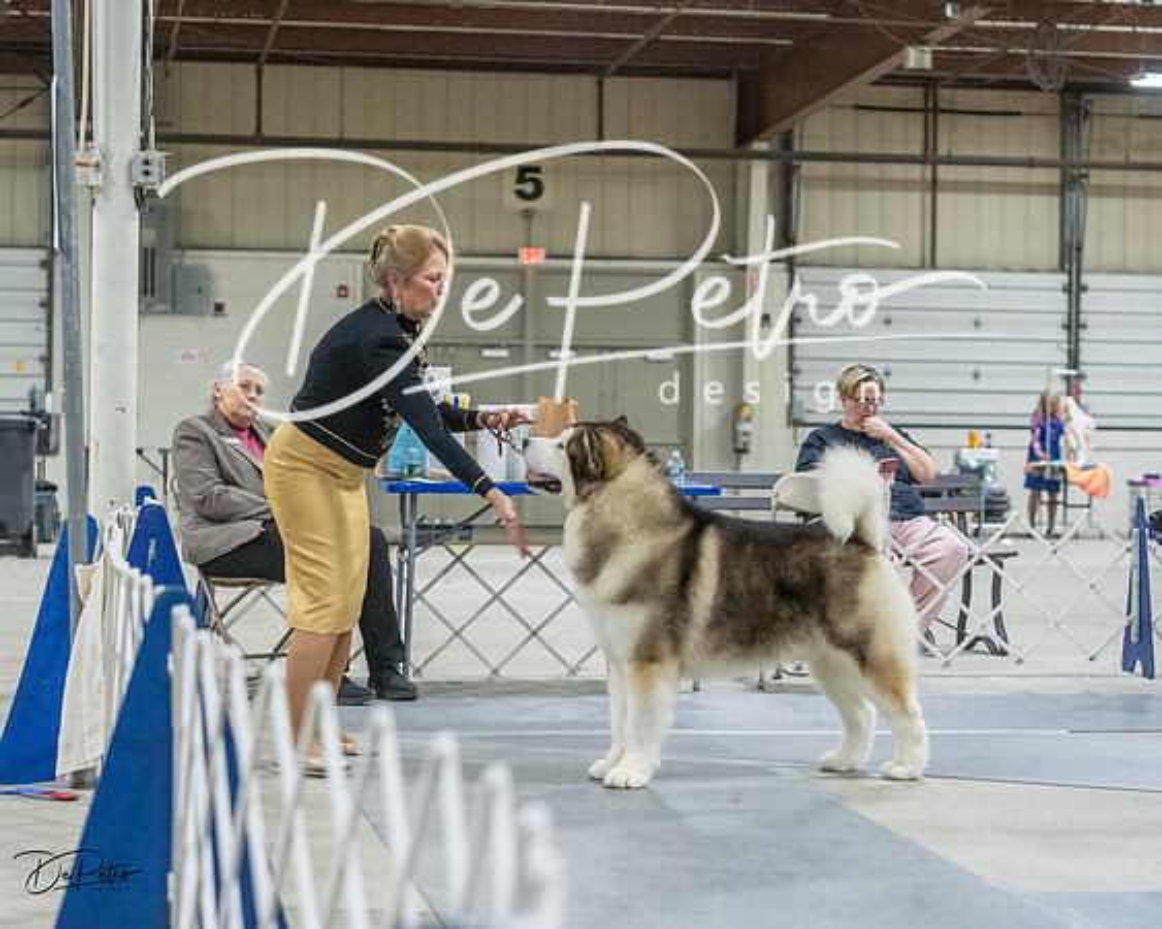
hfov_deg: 24.2
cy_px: 464
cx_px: 581
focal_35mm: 79
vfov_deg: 19.4
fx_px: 2710
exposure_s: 1/320
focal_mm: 70
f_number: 3.2
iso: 6400
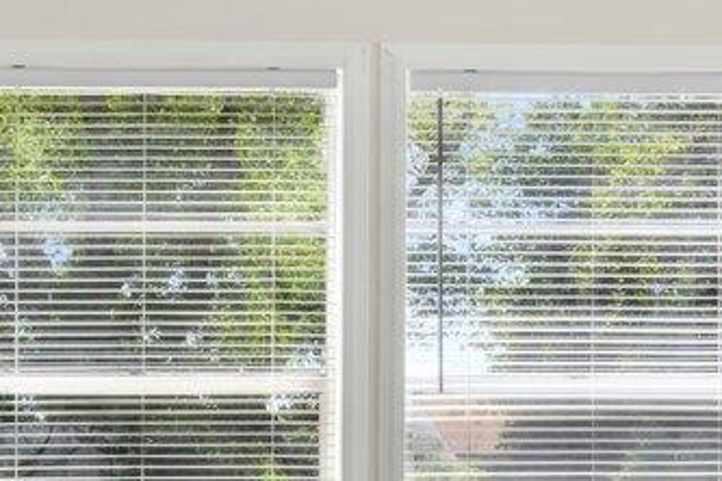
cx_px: 80
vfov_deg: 15.4
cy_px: 541
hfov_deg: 23.1
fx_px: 1725
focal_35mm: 86
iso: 200
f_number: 11
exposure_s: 1/30
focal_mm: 14
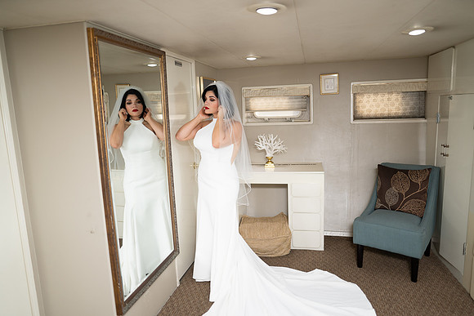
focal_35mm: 24
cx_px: 237
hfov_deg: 73.7
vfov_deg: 53.2
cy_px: 158
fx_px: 316
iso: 250
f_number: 1.4
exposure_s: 1/1600
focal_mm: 24
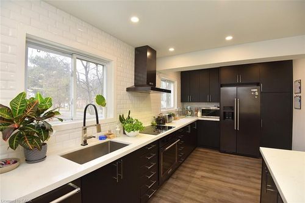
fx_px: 136
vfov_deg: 73.7
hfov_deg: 96.8
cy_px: 102
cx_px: 152
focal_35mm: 16
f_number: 6.3
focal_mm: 16
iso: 500
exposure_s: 1/60
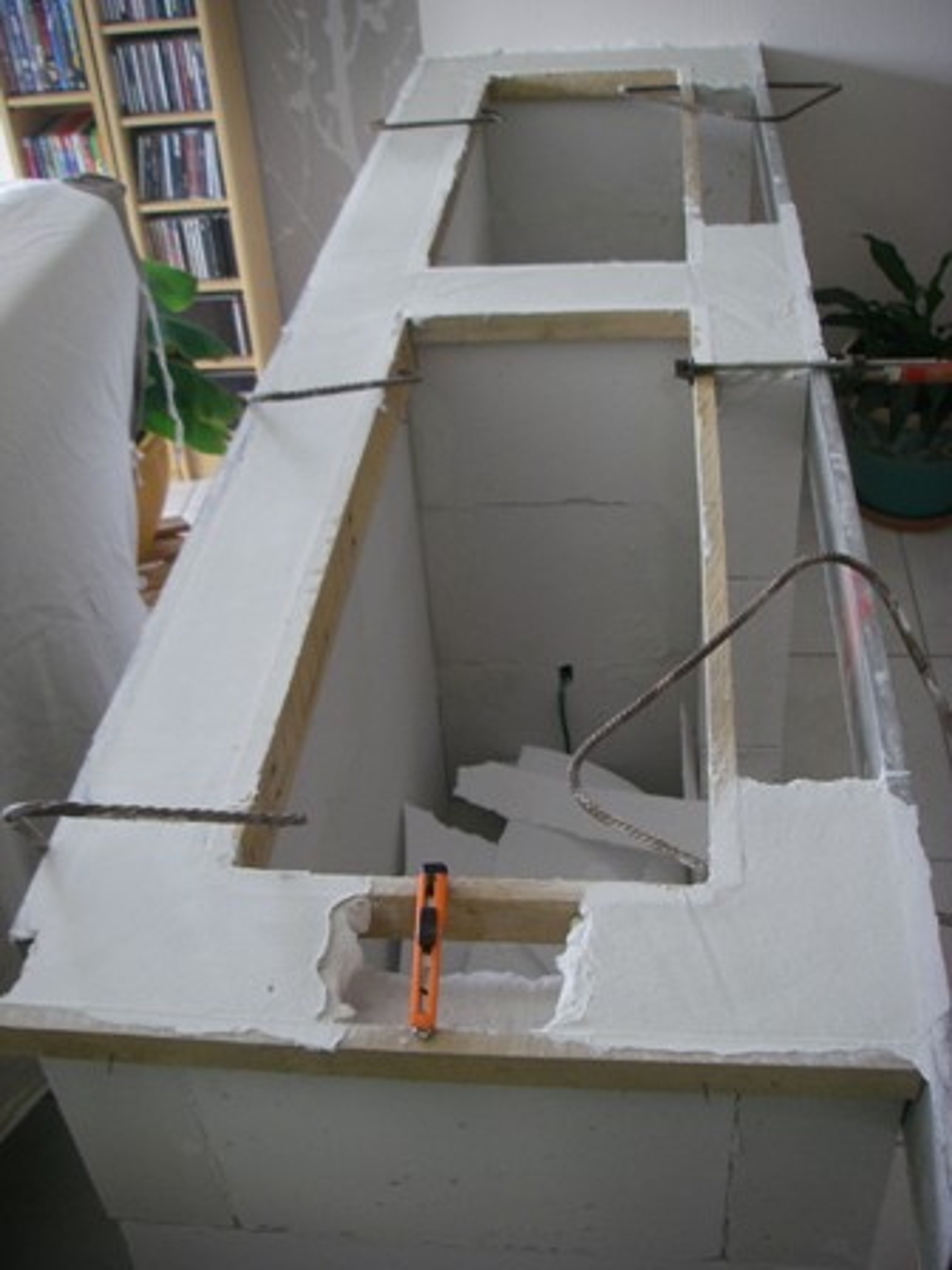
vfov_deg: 49.0
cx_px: 476
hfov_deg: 37.7
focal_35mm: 38
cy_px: 635
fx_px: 1393
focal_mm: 6.3
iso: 160
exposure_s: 1/50
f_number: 3.3
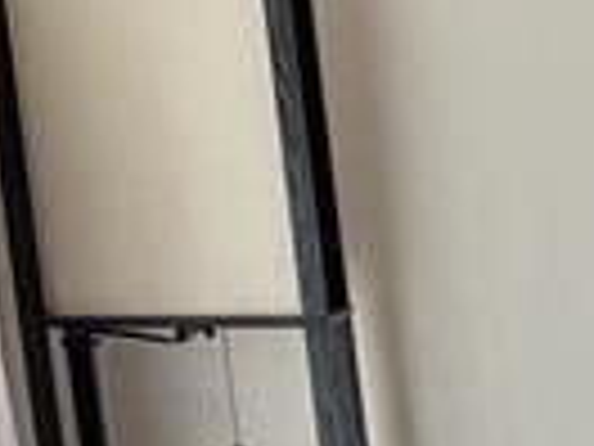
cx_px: 2178
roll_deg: +0.0
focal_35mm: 202
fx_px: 3466
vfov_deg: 6.9
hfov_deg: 7.6
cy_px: 1108
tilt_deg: -15.5
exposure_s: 1/148
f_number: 1.6
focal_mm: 5.96
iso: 50
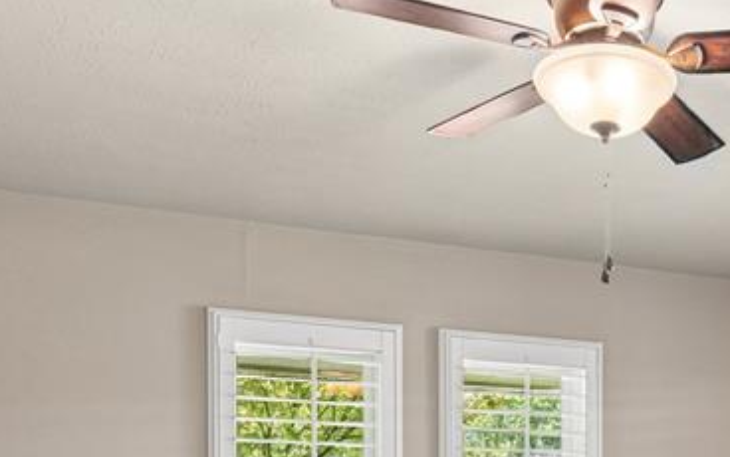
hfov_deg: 36.5
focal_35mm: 51
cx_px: 688
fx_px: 1015
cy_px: 578
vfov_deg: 22.8
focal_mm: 18
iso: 400
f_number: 10
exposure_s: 1/3.33
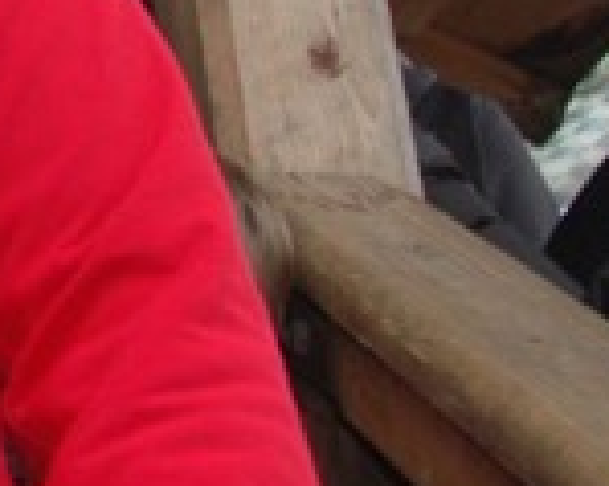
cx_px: -903
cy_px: -270
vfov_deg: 10.9
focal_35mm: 136
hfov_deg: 11.4
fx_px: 2450
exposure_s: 1/320
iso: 400
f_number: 3.5
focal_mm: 18
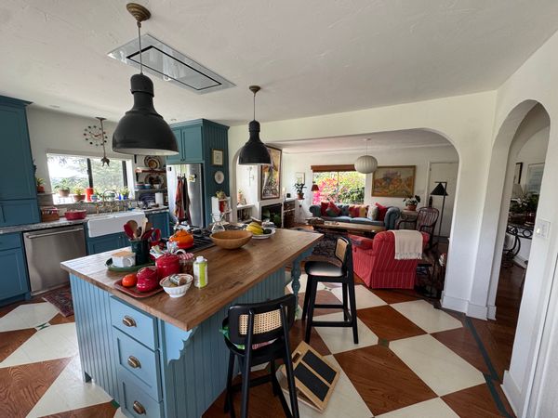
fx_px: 226
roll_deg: +0.6
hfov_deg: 102.1
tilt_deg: -8.5
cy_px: 209
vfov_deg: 85.7
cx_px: 279
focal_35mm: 14
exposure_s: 1/99
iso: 100
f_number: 2.2
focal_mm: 2.22
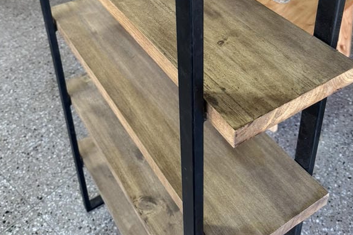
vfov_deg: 29.0
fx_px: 421
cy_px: -6
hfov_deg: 45.4
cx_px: 191
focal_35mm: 43
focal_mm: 6.76
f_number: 1.78
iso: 200
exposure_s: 1/111
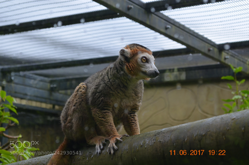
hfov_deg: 24.7
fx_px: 569
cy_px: 82
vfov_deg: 16.5
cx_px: 124
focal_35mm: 82
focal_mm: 55
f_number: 6.3
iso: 200
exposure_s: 1/160
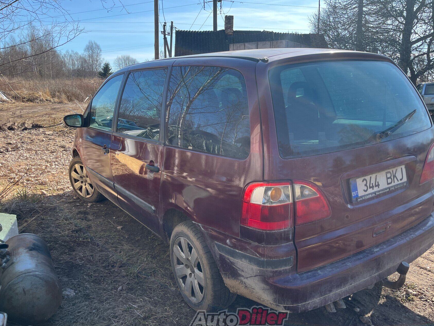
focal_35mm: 30
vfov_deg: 46.8
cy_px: 166
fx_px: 376
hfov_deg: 59.8
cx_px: 239
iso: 50
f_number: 1.6
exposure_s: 1/983
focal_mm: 5.1
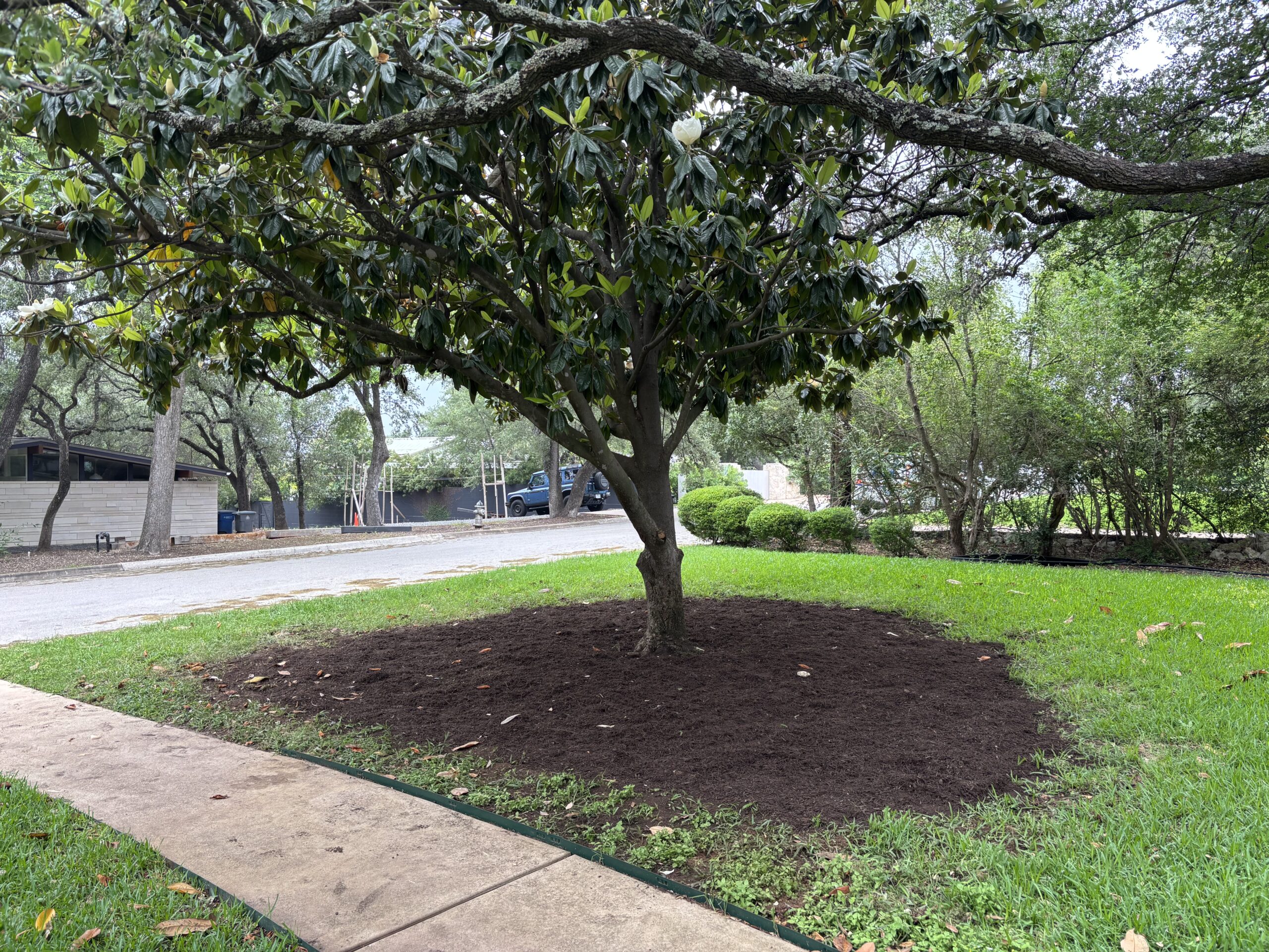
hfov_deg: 67.3
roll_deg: +1.2
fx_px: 953
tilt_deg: -3.1
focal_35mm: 26
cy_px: 476
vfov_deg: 53.1
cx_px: 634
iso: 50
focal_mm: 5.96
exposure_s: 1/190
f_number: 1.6
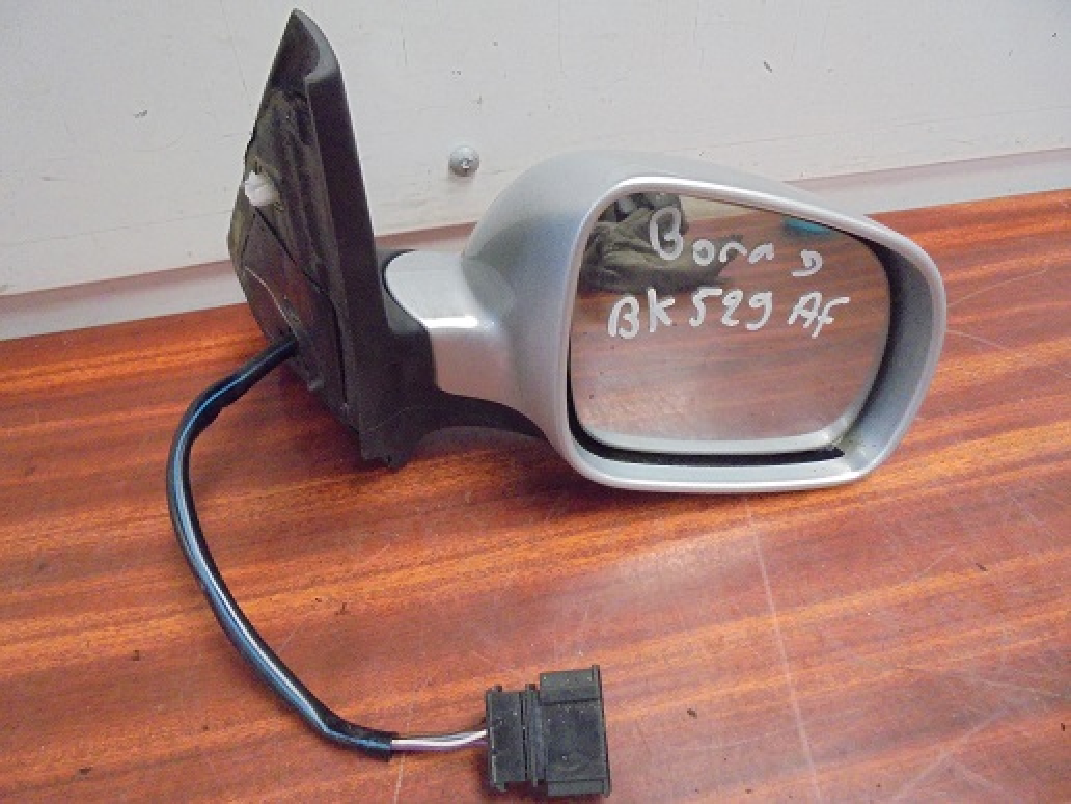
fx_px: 804
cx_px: 536
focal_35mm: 26
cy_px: 402
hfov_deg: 67.3
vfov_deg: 53.1
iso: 800
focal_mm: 4.6
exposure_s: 1/60
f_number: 3.5
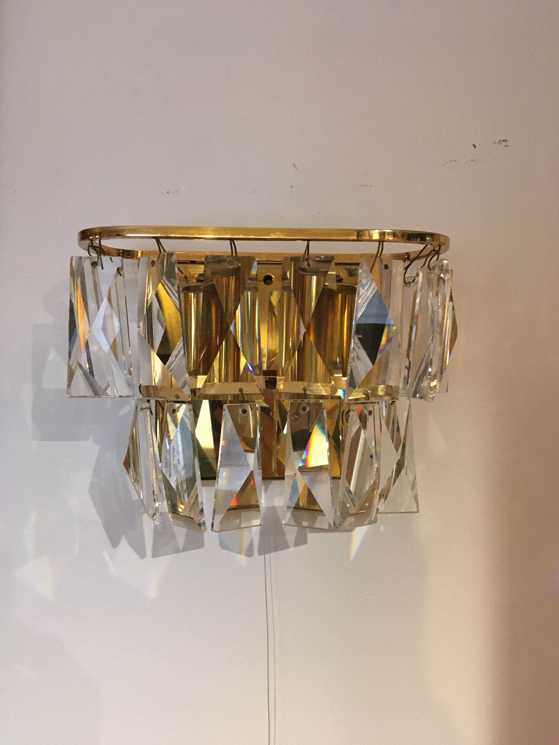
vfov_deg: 61.7
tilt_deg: -1.4
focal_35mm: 29
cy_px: 372
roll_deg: +0.9
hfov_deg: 48.2
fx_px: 624
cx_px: 280
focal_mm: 4.15
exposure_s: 1/17
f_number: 2.2
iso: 200
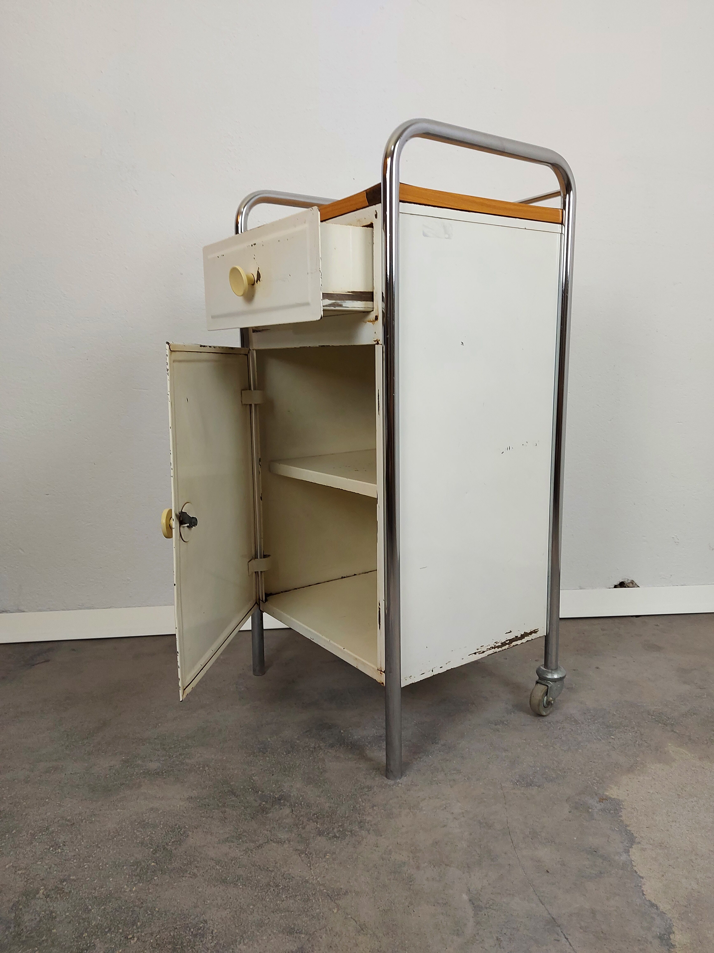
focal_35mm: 24
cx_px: 357
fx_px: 660
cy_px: 476
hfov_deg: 56.8
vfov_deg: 71.6
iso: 125
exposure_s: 1/50
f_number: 1.8
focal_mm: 5.23
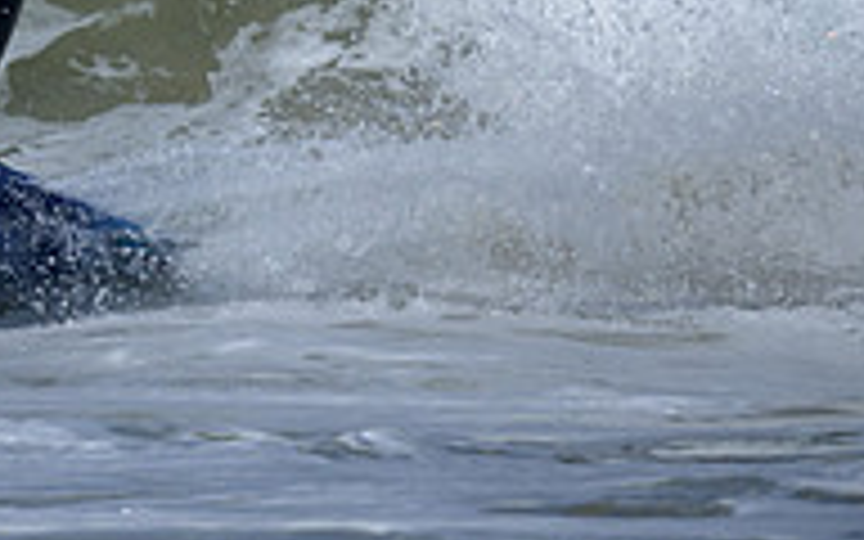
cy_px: -140
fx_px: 68003
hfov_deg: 0.7
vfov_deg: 0.5
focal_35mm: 2888
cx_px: -502
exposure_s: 1/2000
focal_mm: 800
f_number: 6.3
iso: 180
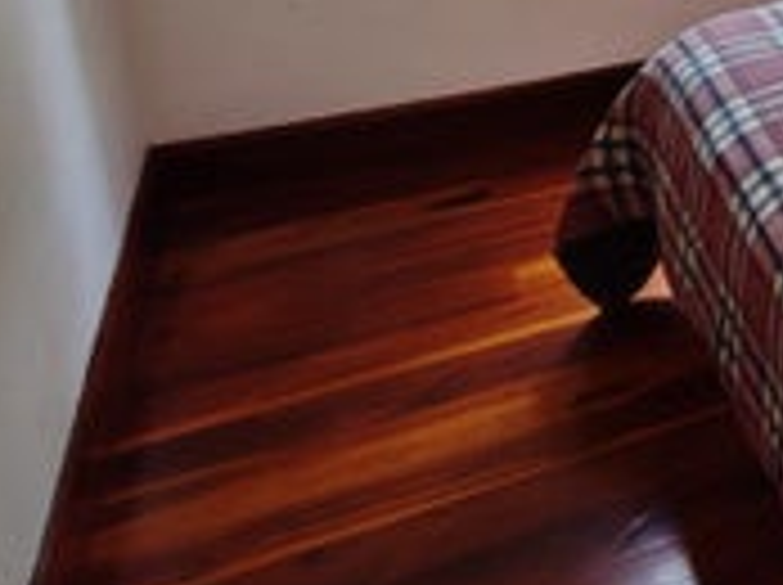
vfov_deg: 22.5
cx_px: 1260
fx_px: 1333
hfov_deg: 23.7
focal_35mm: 59
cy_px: -148
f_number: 2.2
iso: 800
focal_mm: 1.96
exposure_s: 1/25
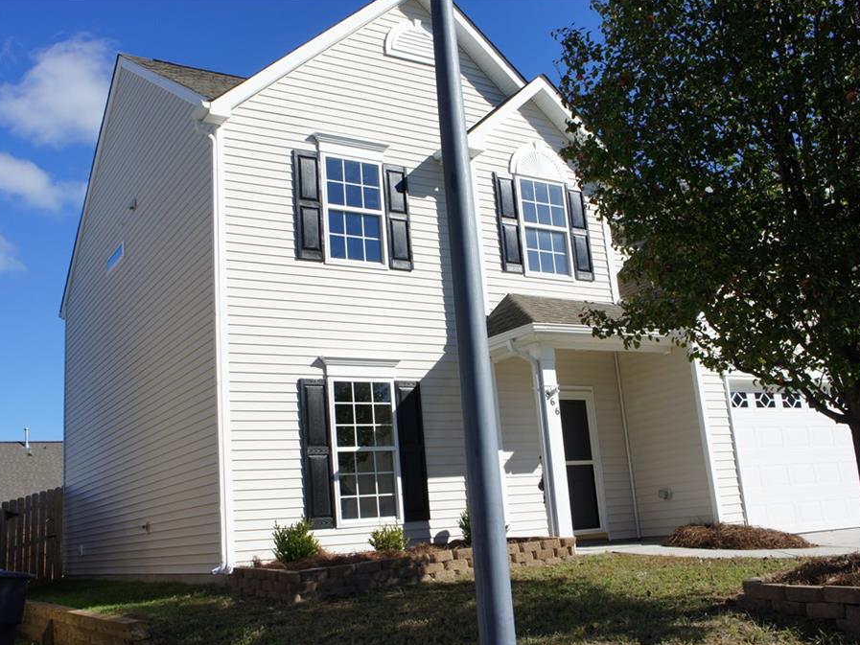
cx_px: 399
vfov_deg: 41.2
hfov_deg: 53.2
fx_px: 858
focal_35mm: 35
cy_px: 322
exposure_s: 1/250
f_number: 11
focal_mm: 21
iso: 200
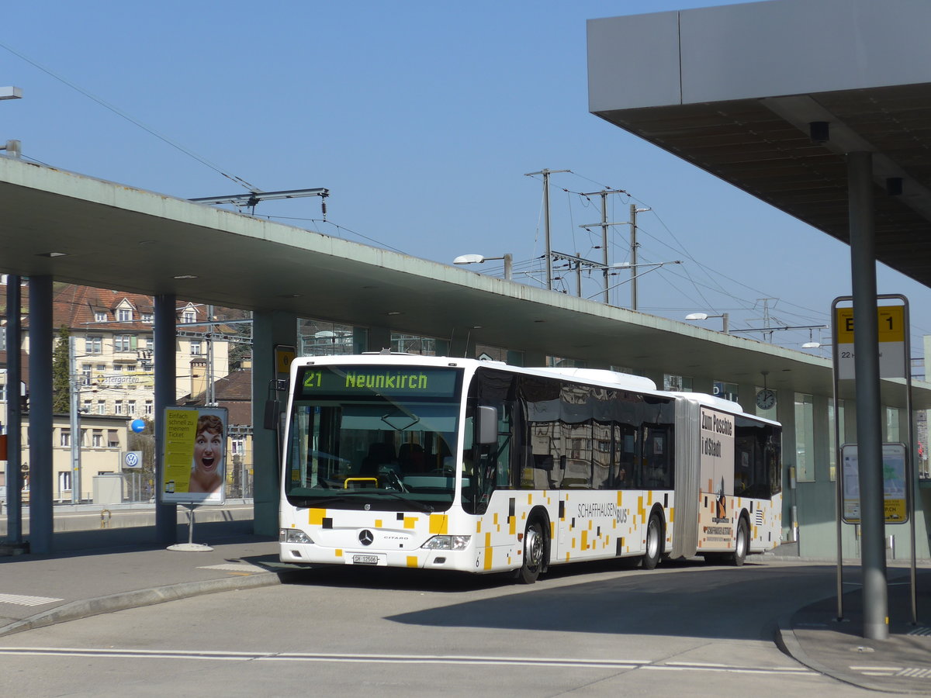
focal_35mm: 80
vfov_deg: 18.4
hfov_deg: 24.4
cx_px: 466
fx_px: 2152
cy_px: 349
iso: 80
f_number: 4.4
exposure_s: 1/800
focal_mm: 16
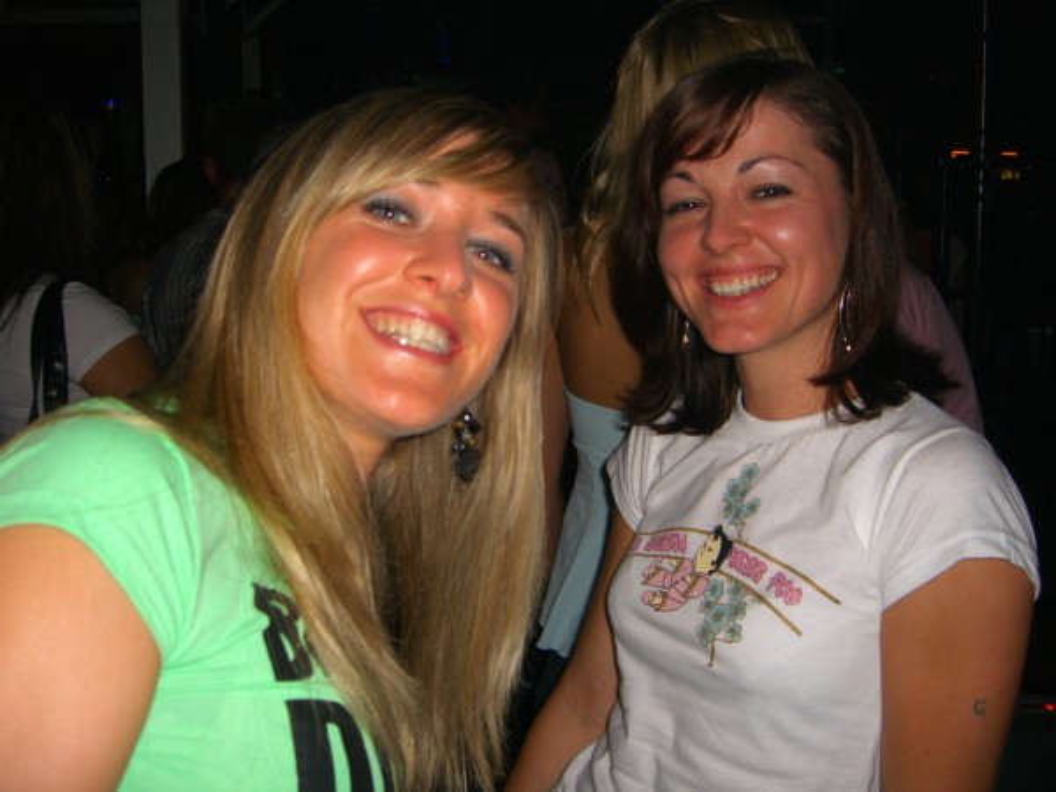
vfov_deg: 37.7
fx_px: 1159
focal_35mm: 38
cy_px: 396
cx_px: 528
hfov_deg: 49.0
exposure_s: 1/60
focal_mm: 7.9
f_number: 2.8
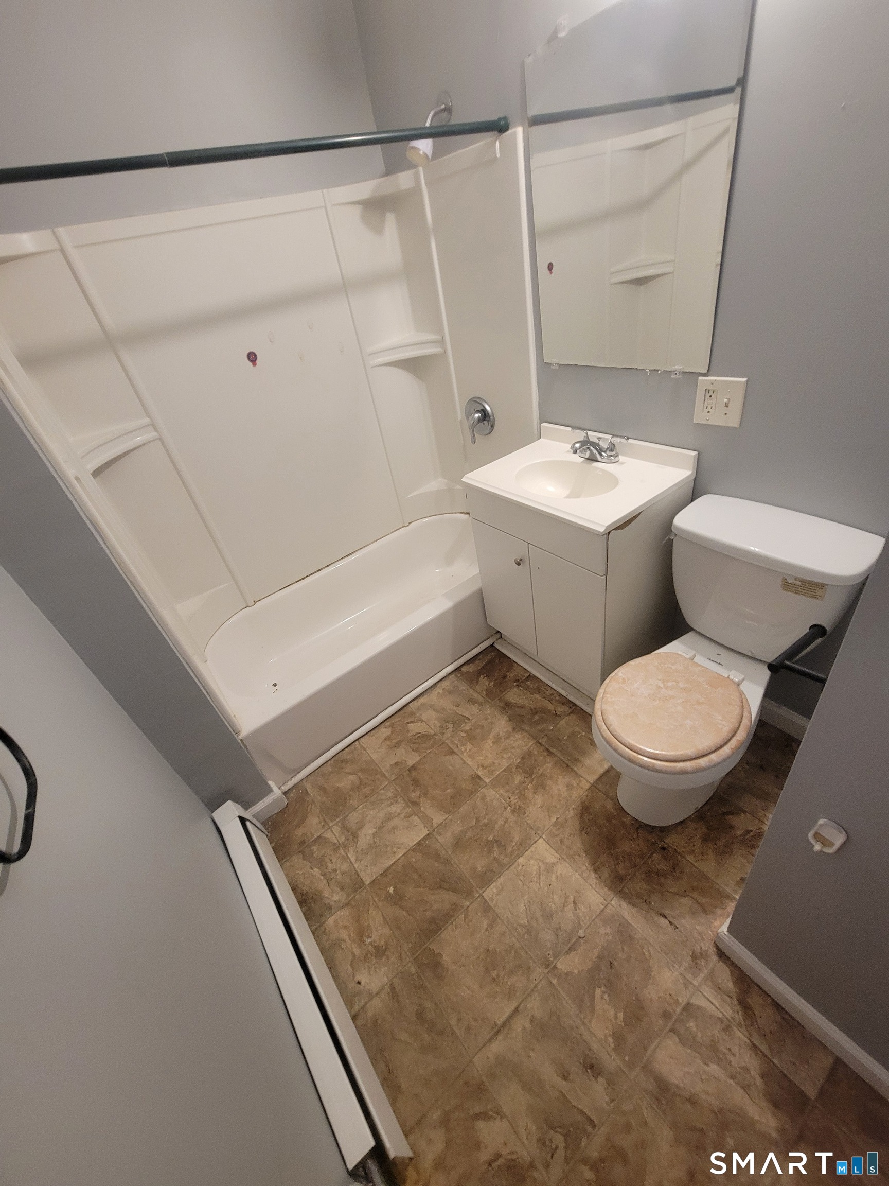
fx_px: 445
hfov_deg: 89.9
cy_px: 593
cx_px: 444
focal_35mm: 13
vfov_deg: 106.2
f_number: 2.2
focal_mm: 2.2
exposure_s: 1/30
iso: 400
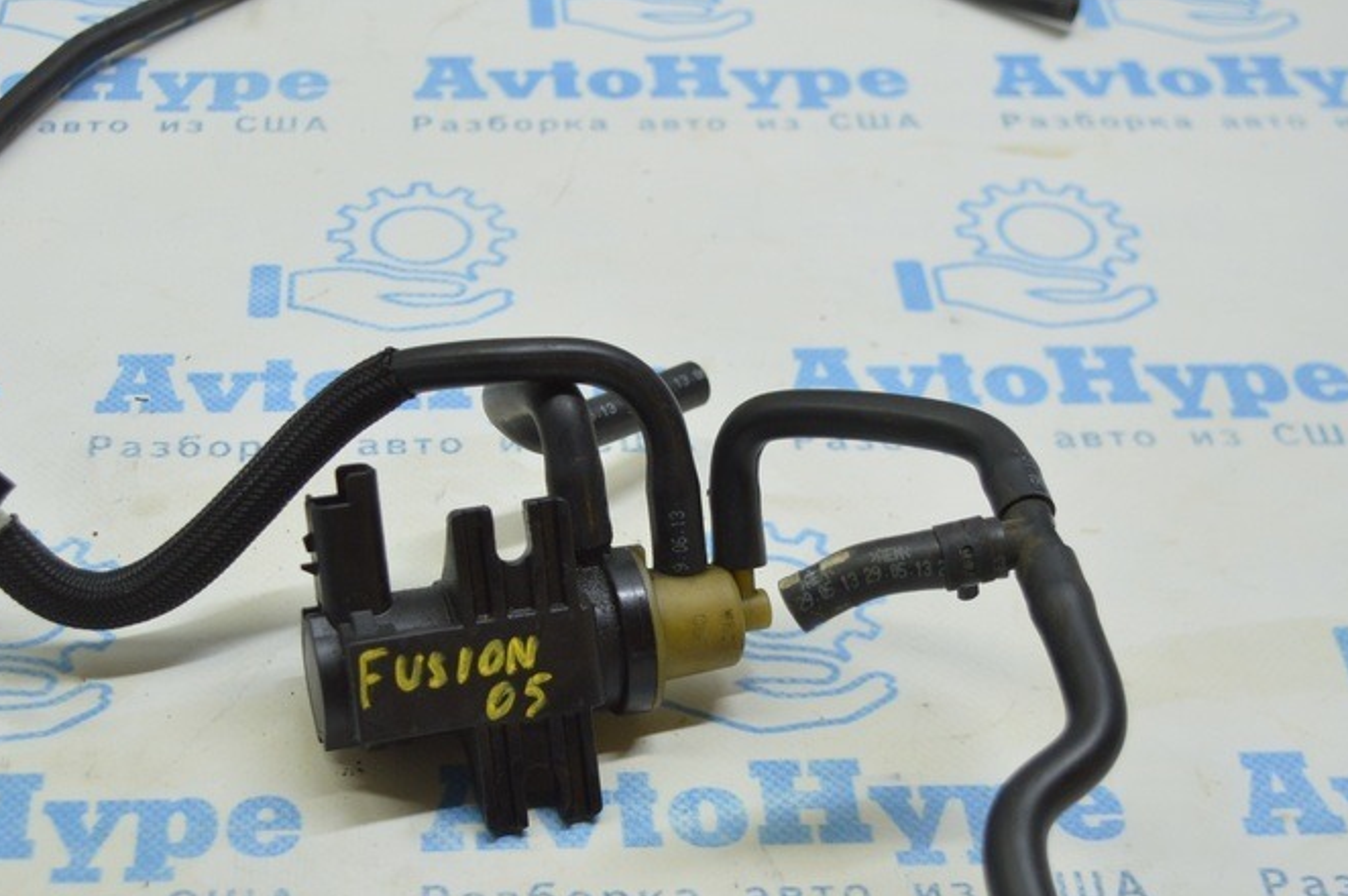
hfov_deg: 30.9
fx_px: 2431
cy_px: 522
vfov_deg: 20.9
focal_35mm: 65
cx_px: 507
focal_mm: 28
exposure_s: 1/60
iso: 400
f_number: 4.2
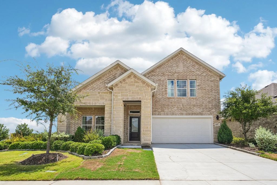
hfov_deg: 81.2
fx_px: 162
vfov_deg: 59.5
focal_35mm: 21
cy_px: 92
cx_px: 138
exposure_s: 1/500
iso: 100
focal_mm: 21
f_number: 8
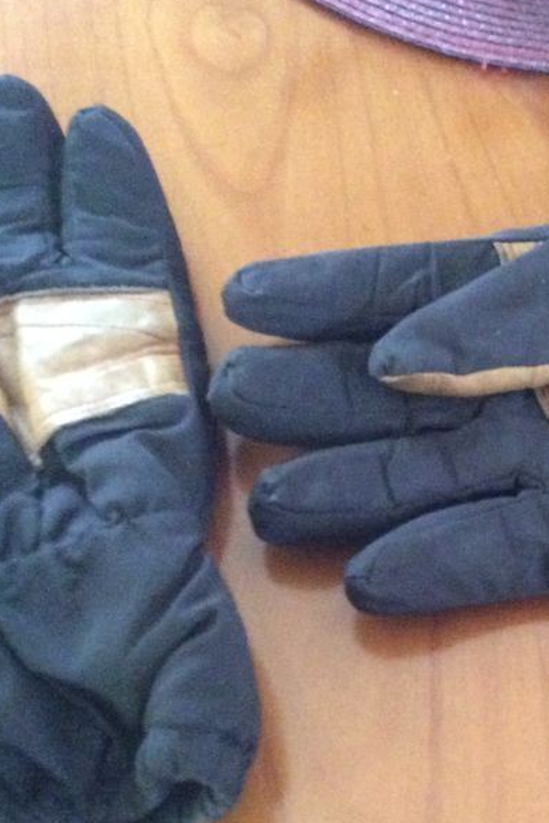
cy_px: 517
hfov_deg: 23.4
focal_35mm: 57
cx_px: 439
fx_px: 1303
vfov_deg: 34.8
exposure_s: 1/17
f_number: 2.4
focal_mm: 3.3
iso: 800
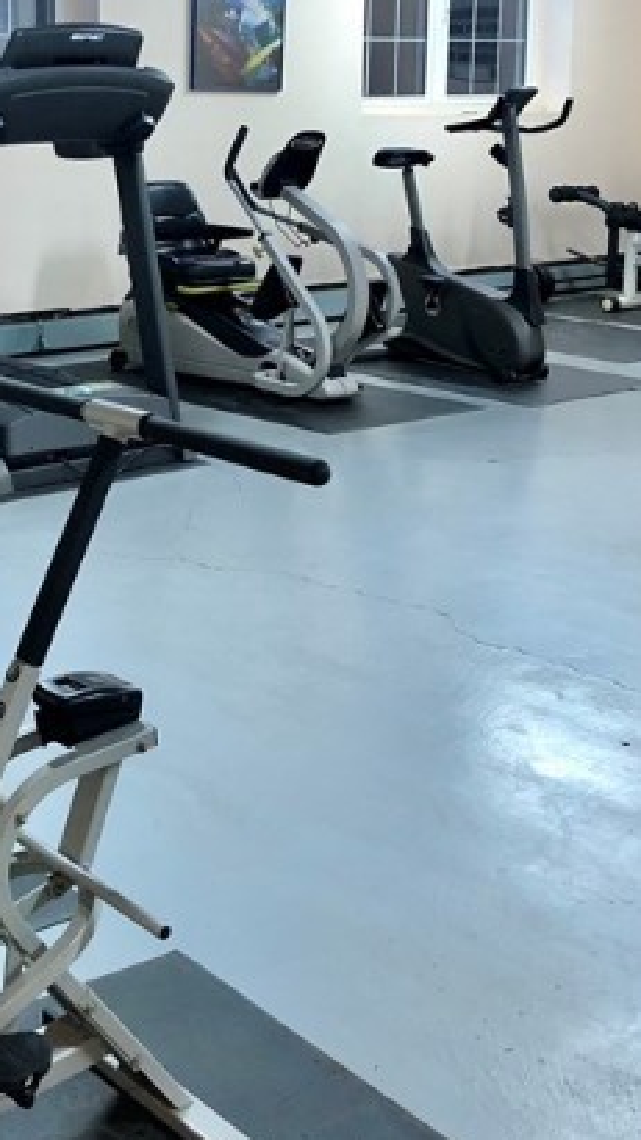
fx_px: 1723
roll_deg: -0.7
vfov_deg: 36.1
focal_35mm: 57
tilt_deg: -9.2
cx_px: 166
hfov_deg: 20.9
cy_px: 352
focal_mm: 4
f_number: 1.8
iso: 64
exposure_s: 1/15
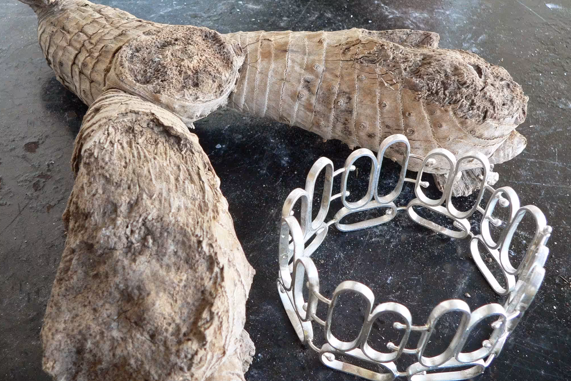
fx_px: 603
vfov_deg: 35.0
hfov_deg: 50.7
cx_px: 282
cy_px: 167
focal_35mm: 38
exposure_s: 1/50
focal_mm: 6
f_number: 2.8
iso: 200
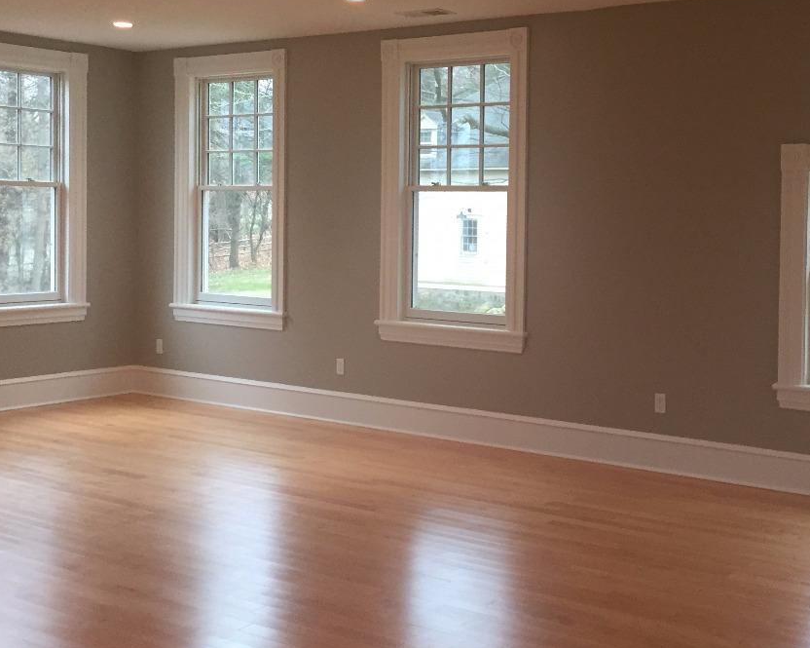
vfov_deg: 30.7
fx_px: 1174
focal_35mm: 49
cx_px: 505
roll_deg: -1.2
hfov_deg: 37.8
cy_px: 250
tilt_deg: -2.2
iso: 50
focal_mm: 4.15
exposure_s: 1/30
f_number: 2.2
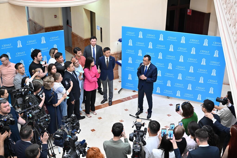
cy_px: 79
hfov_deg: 42.7
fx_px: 303
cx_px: 118
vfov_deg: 29.3
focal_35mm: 46
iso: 1600
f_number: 3.5
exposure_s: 1/125
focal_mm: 46
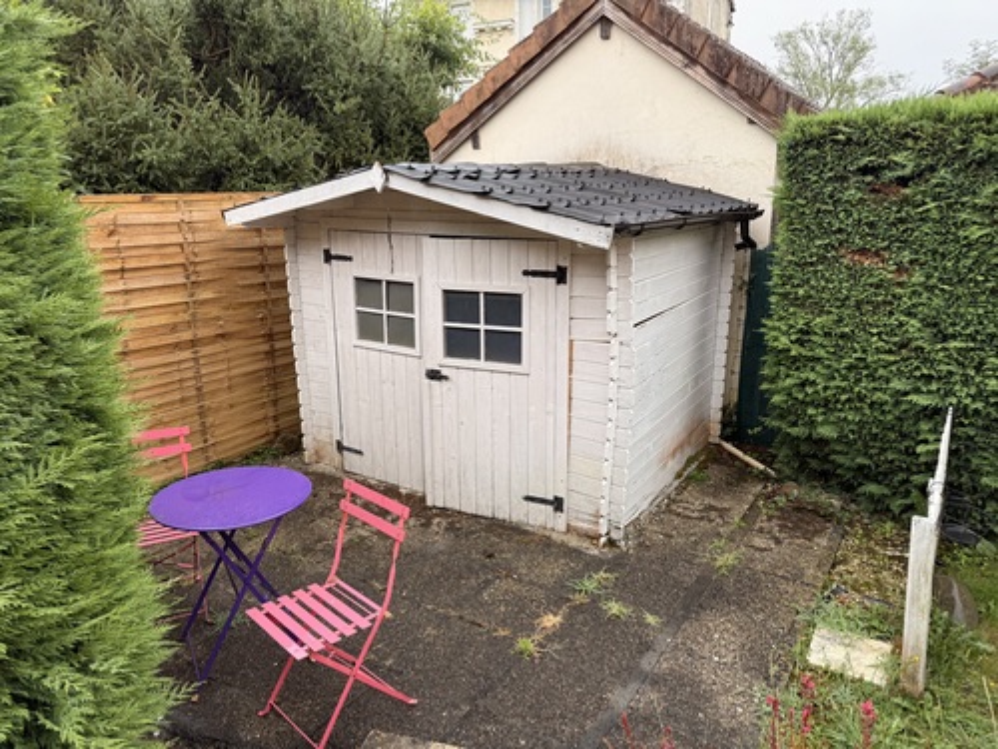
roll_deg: +0.5
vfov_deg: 56.8
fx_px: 692
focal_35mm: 24
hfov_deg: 71.6
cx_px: 499
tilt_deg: -15.5
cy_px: 374
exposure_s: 1/207
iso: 64
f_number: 1.78
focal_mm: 6.76
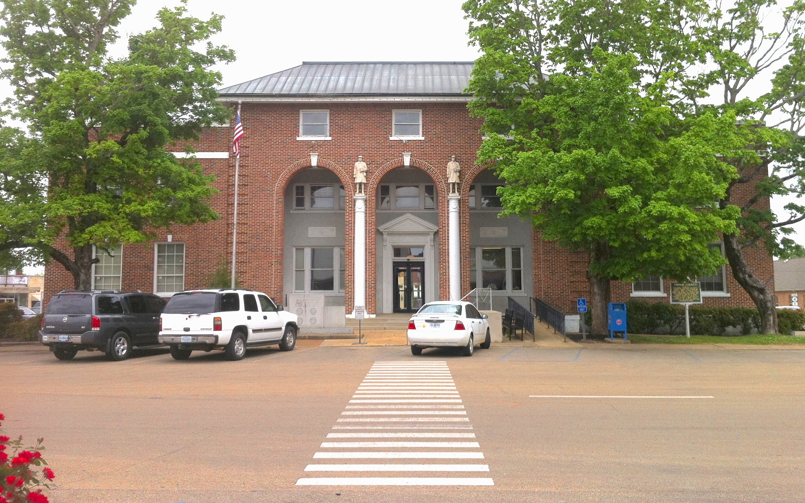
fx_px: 834
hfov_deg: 51.5
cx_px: 411
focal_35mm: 38
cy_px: 206
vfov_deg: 33.5
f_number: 2.8
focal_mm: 3.85
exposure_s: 1/580
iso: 80
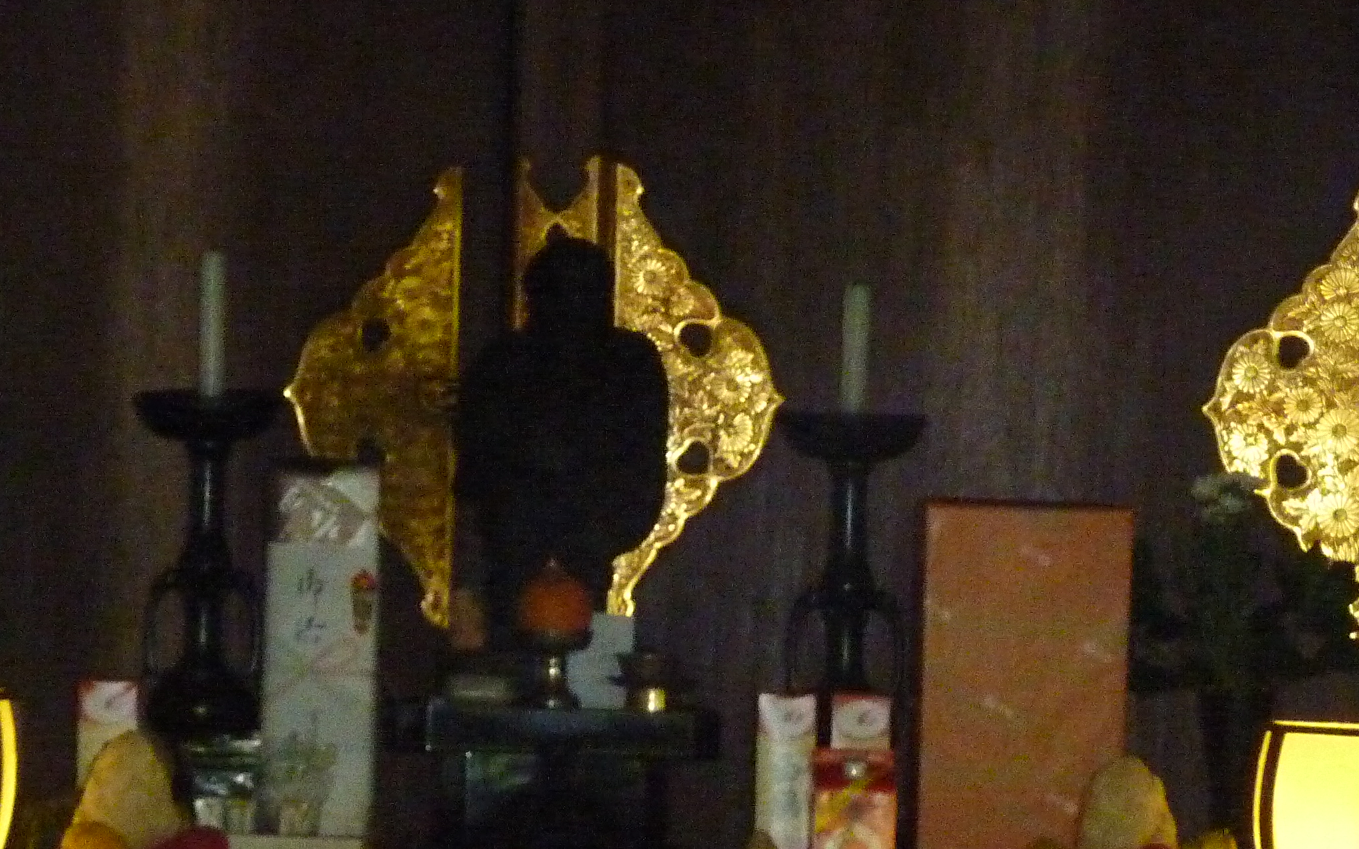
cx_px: 678
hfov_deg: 7.5
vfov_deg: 4.7
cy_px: 480
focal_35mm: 281
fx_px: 10407
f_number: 4.5
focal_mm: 24.1
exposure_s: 1/40
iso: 1000
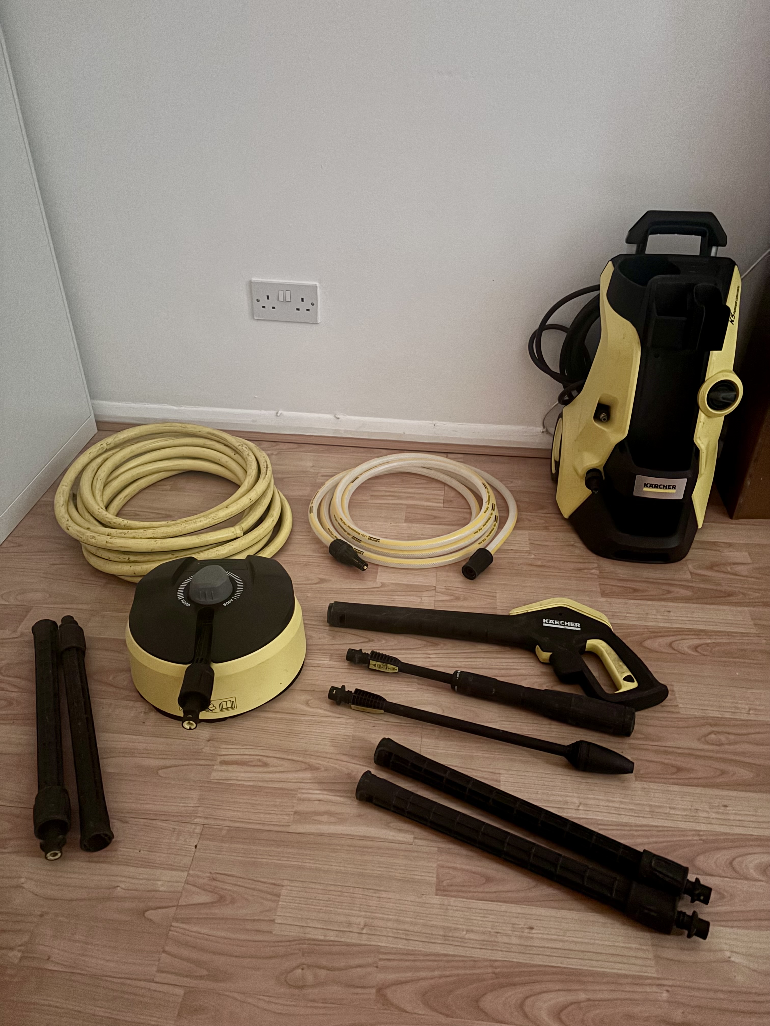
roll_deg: -0.5
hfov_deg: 53.1
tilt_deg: -35.5
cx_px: 385
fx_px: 771
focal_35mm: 26
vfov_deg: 67.3
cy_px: 513
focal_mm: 5.96
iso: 1000
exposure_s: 1/17
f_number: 1.6
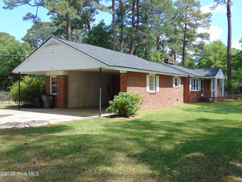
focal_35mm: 35
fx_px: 245
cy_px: 91
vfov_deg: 40.7
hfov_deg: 52.6
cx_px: 121
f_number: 3.2
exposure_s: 1/400
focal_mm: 6.3
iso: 80
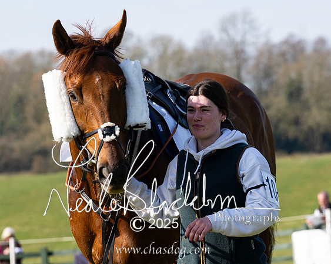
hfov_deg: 9.4
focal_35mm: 205
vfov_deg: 7.5
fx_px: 2012
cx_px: 173
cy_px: 103
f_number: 5
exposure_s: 1/1000
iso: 200
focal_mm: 115
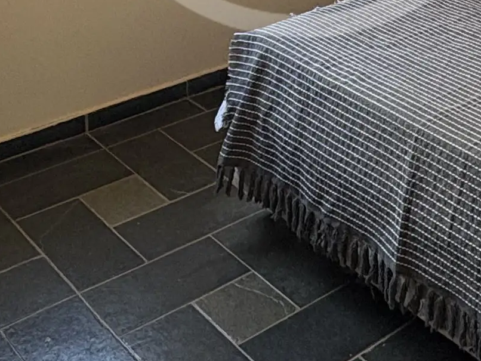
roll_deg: -0.4
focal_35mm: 70
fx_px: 973
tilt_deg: -8.7
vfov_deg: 18.4
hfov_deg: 27.7
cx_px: 303
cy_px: -198
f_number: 2.2
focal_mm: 2.22
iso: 125
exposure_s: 1/142
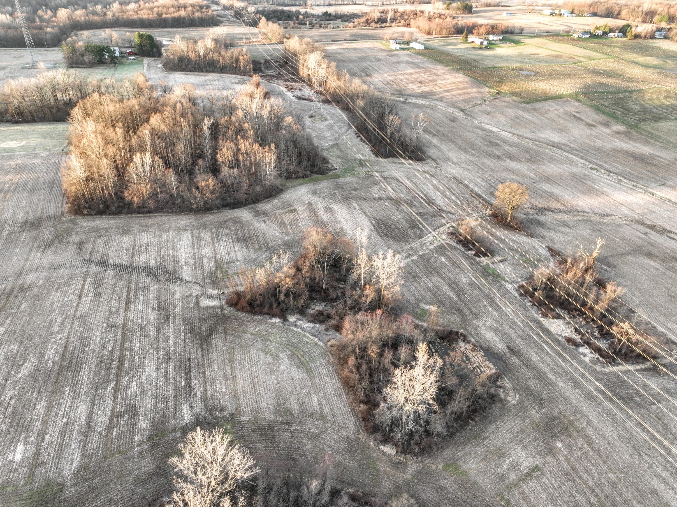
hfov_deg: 71.6
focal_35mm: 24
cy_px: 254
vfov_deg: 56.8
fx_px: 469
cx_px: 338
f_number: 2.8
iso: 100
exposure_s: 1/50
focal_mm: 12.29
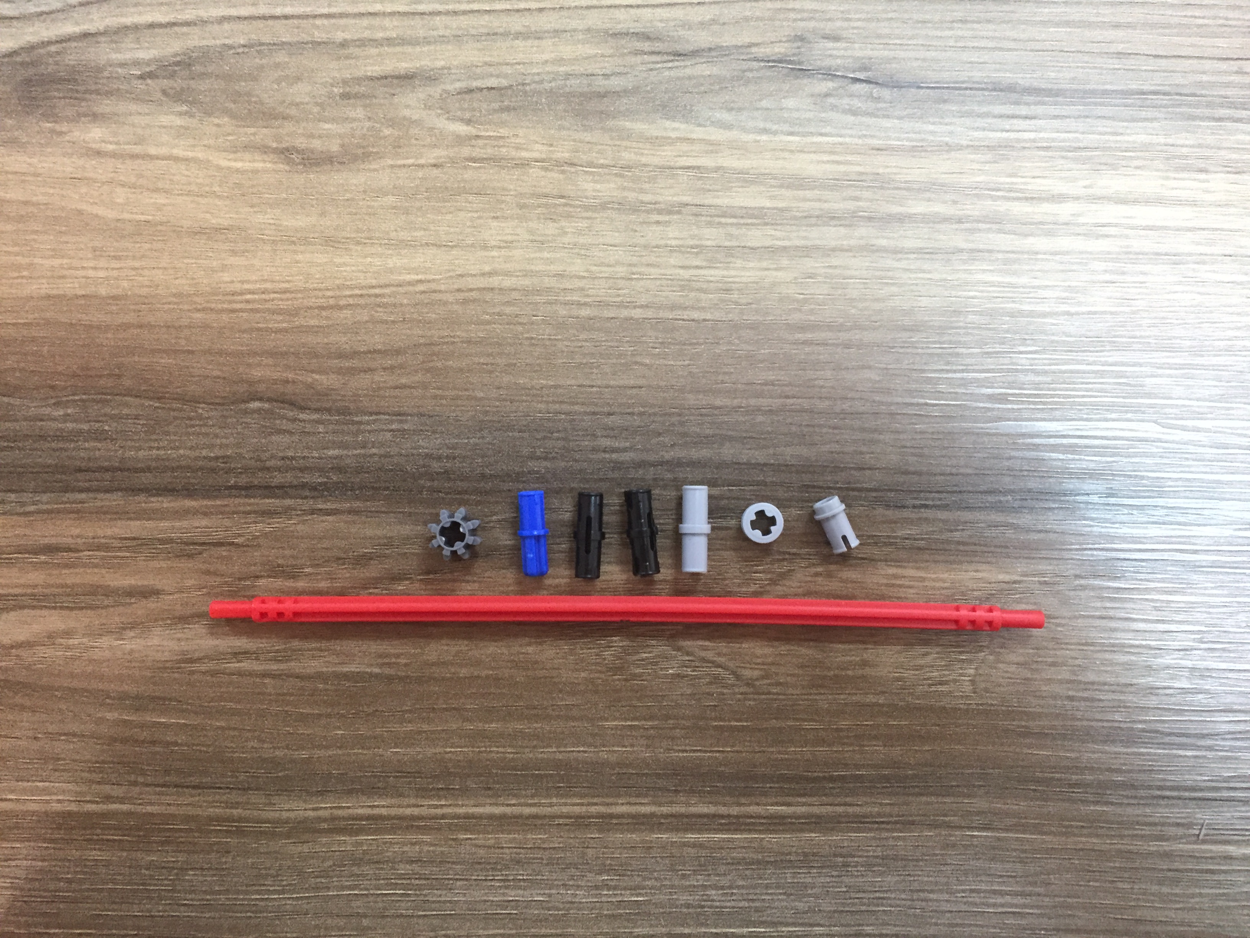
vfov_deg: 48.2
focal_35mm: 29
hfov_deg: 61.7
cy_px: 469
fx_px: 1047
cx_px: 625
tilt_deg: -88.2
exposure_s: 1/25
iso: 250
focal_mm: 4.15
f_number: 2.2
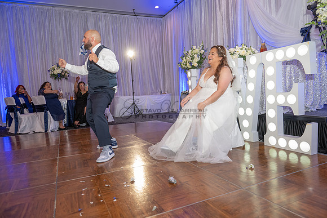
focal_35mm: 24
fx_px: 218
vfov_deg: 53.2
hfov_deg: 73.7
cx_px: 164
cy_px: 109
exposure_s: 1/200
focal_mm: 24
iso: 1600
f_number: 3.5
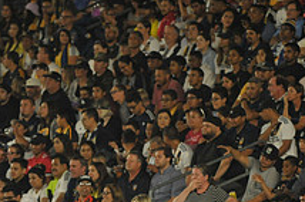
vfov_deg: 2.5
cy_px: 245
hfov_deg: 3.8
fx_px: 4585
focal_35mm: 542
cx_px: 160
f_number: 3.2
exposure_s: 1/1250
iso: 3200
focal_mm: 200
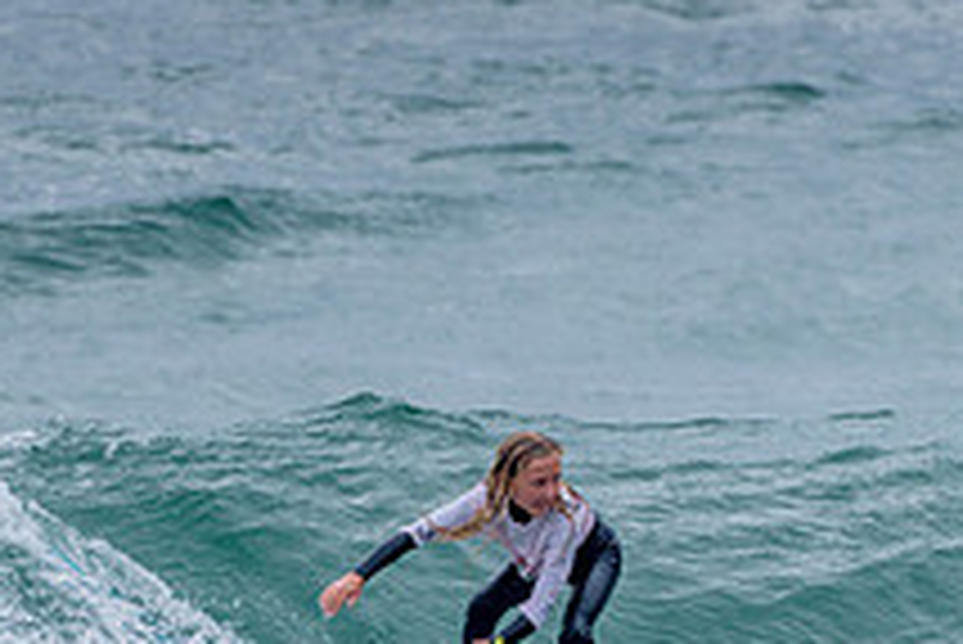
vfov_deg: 0.8
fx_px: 44487
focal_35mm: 1662
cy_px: 709
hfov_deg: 1.2
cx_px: 571
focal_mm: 500
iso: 450
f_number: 5.6
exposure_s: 1/2000
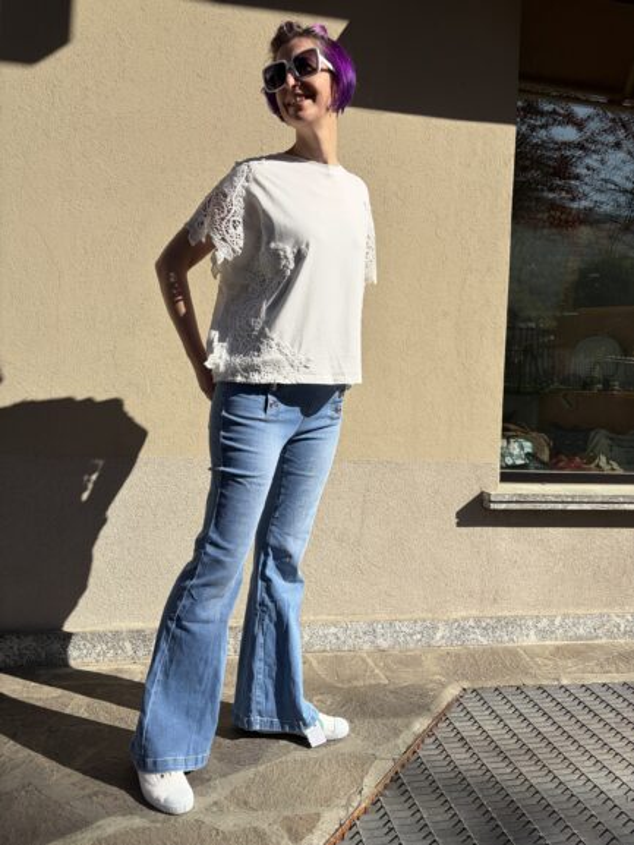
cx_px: 317
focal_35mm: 26
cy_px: 422
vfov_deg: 67.3
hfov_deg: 53.1
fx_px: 635
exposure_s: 1/4950
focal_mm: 5.96
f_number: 1.6
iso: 50
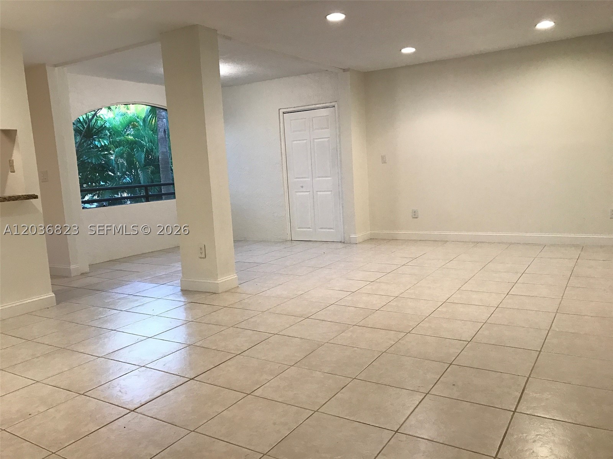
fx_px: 496
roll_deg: +2.8
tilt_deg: -7.5
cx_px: 306
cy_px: 230
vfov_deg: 49.7
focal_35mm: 28
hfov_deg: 63.4
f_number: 1.8
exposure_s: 1/30
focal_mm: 3.99
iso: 40
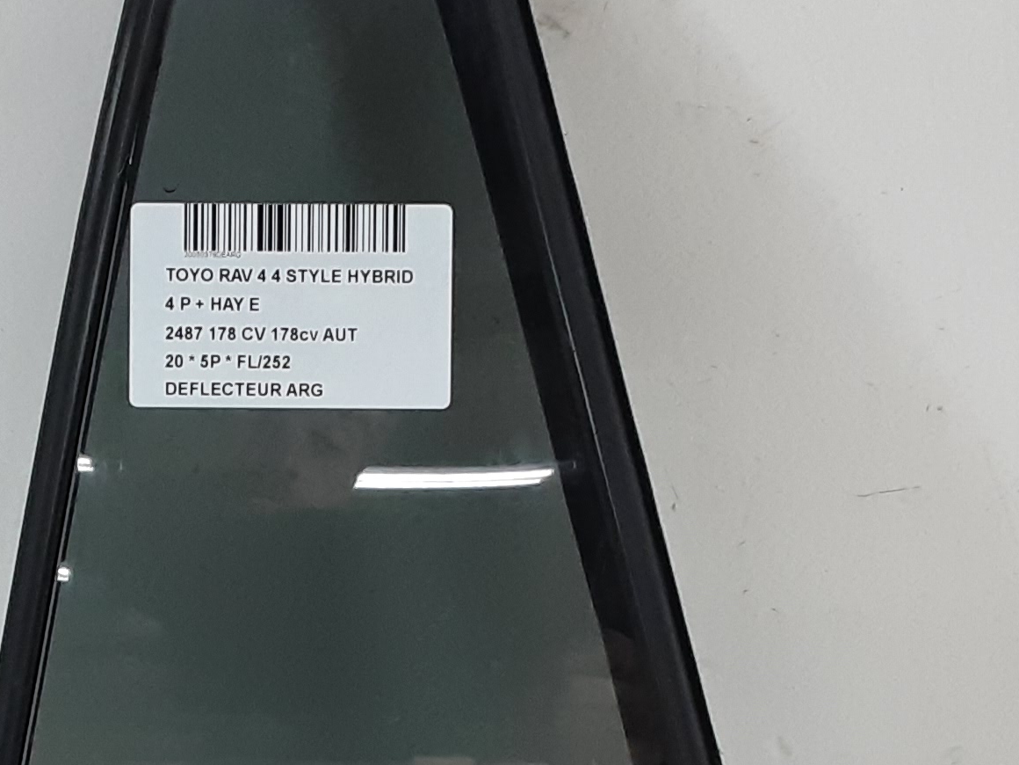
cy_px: 676
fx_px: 2237
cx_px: 148
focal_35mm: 76
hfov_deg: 25.1
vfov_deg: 19.1
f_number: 1.9
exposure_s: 1/50
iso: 125
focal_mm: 2.91
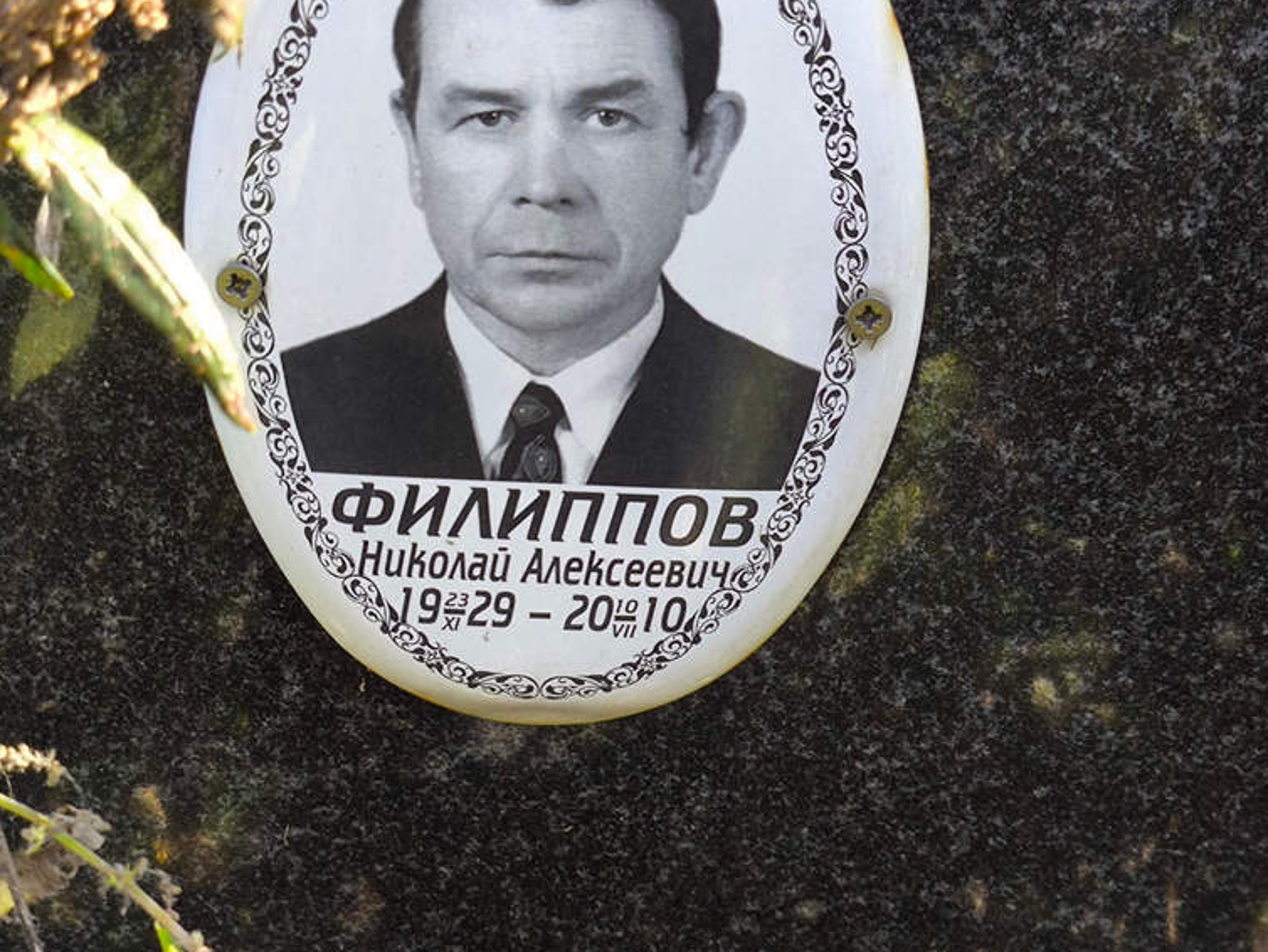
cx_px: 640
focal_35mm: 53
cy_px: 481
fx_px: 1942
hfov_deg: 36.2
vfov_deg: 27.5
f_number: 1.7
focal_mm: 4.71
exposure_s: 1/119
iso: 50
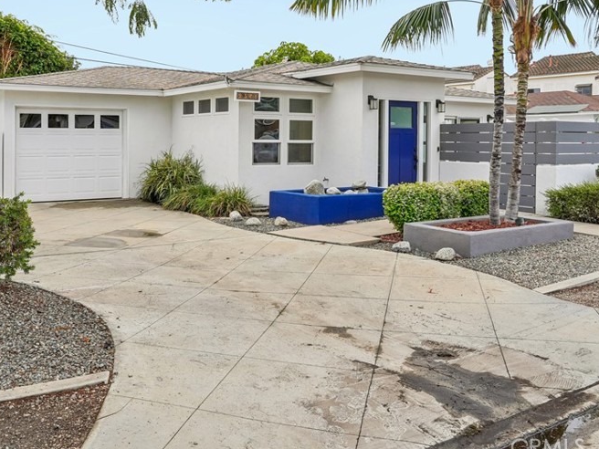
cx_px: 297
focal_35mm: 36
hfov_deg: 51.4
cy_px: 148
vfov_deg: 39.2
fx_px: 623
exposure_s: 1/160
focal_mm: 24
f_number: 8
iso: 100
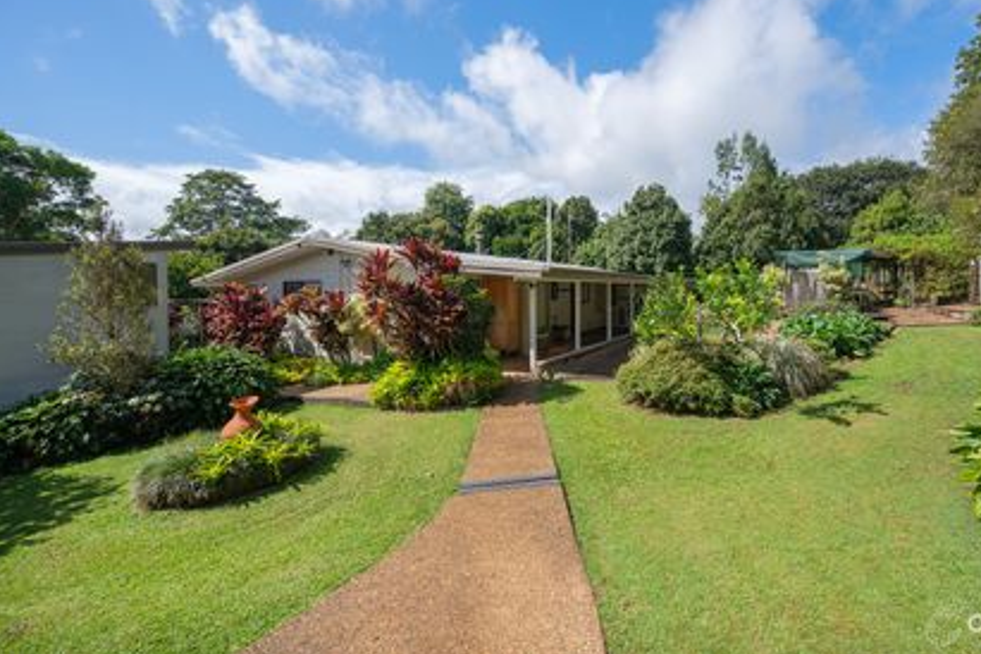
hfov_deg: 96.2
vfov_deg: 73.6
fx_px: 436
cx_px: 556
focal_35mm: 16
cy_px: 297
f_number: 7.1
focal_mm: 14
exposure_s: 1/320
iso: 100
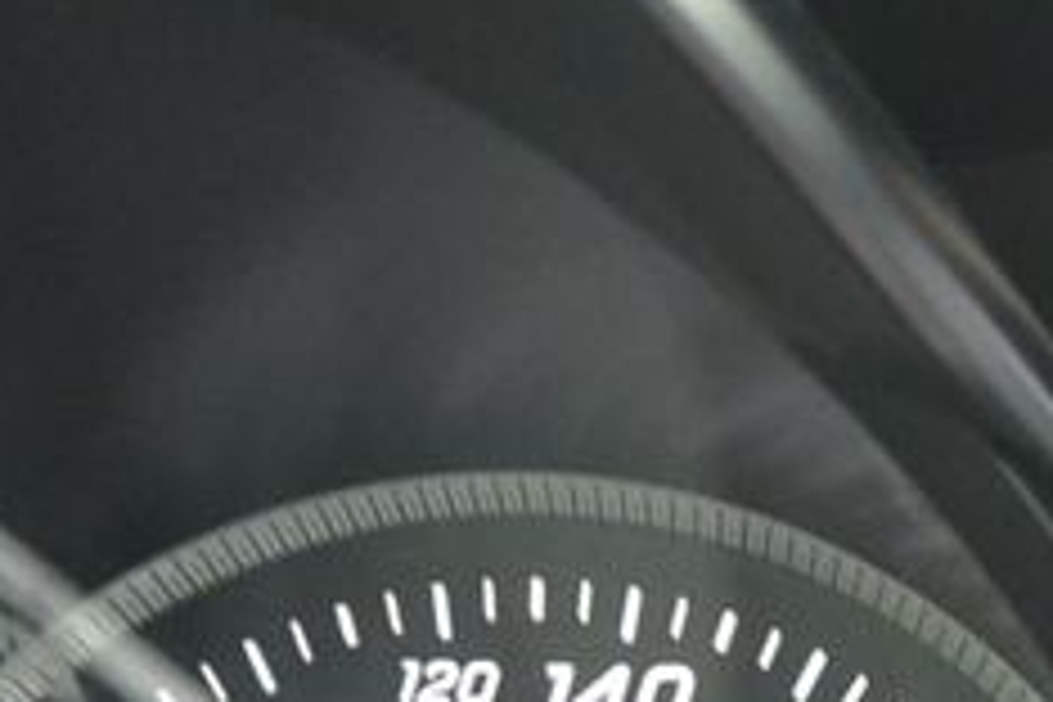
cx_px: 1782
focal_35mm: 118
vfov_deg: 11.0
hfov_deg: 15.4
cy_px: 1199
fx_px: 3451
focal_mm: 10
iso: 800
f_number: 3.5
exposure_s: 1/40
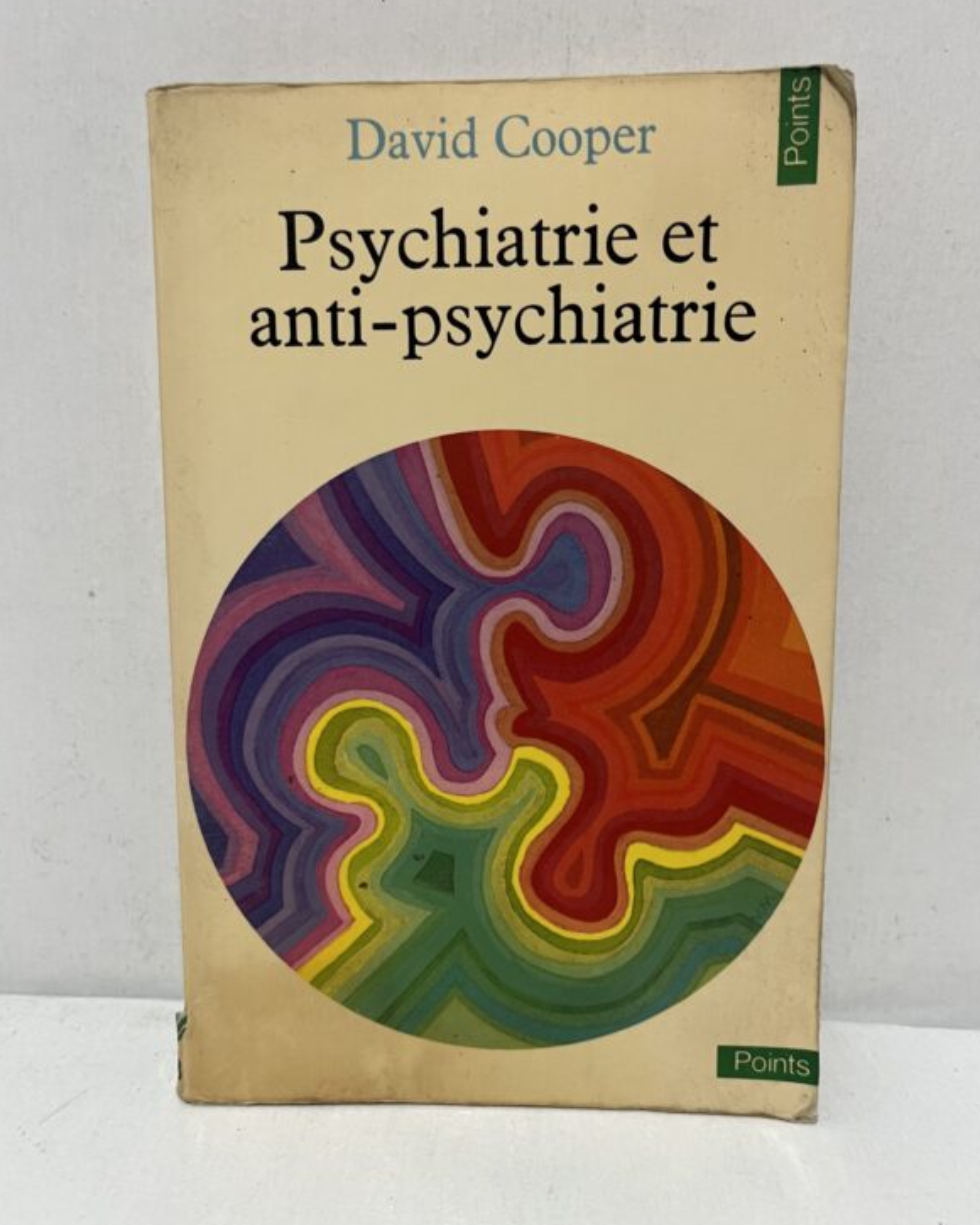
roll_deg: -2.4
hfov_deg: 51.5
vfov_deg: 62.2
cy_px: 602
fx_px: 1015
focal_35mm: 28
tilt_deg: -13.8
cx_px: 498
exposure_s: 1/50
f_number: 1.6
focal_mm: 5.1
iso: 80
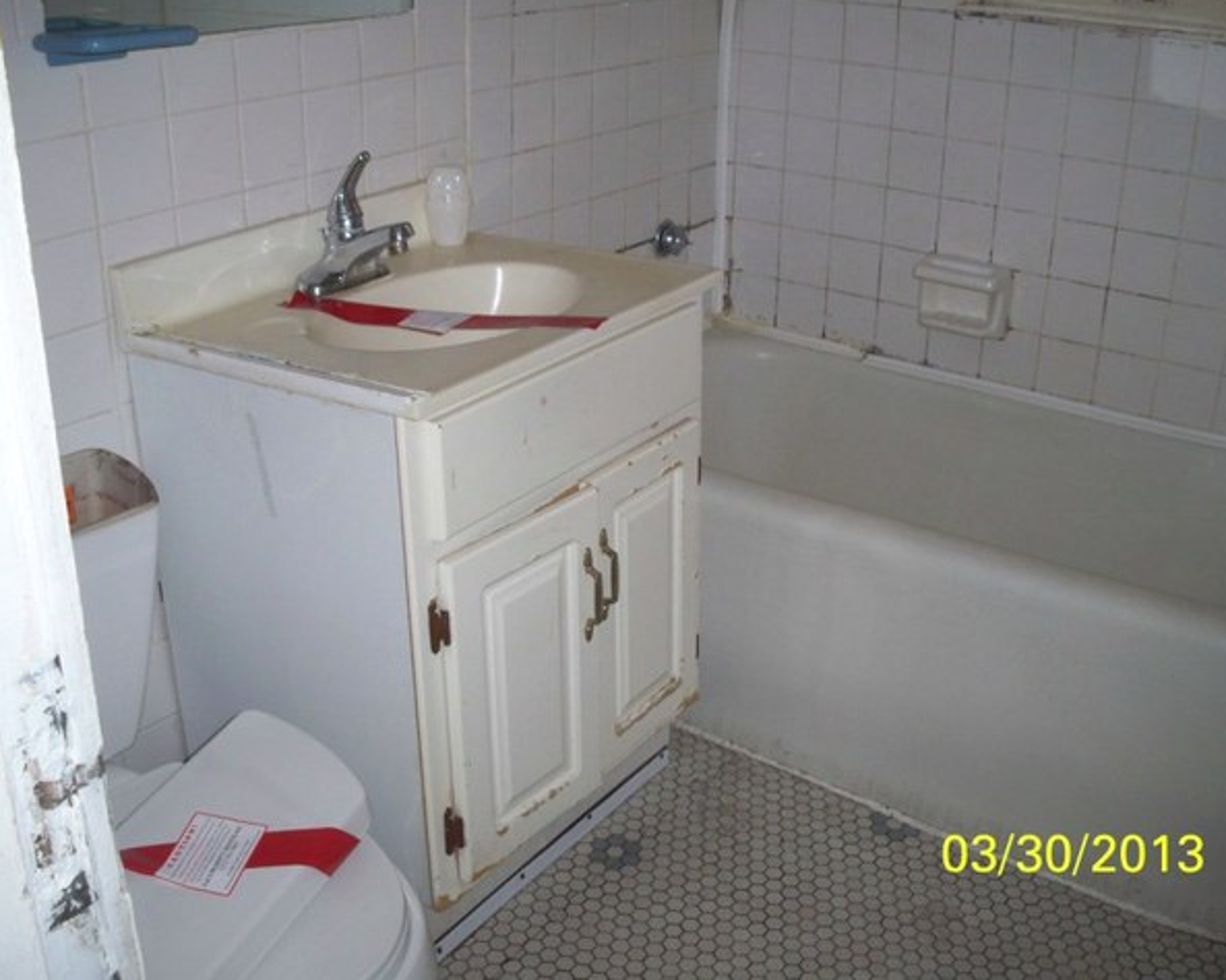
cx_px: 645
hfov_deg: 46.8
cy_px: 486
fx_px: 1415
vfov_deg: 38.2
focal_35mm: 39
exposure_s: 1/30
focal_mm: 7.9
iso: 200
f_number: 3.4
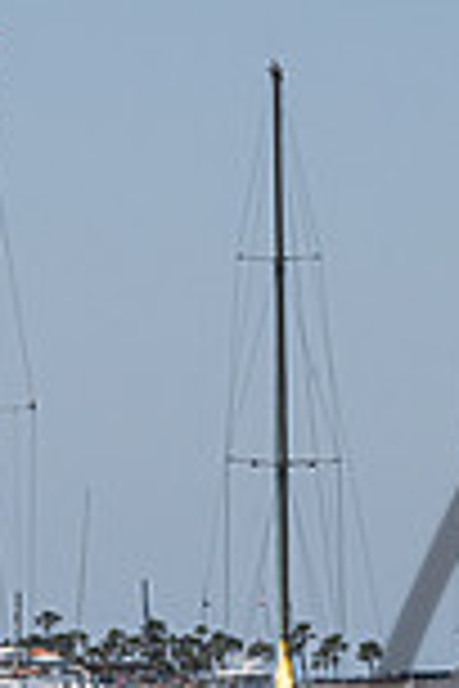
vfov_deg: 3.6
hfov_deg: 2.4
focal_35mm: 575
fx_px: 10996
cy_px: 907
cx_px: 405
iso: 250
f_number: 18
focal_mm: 115
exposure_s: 1/400
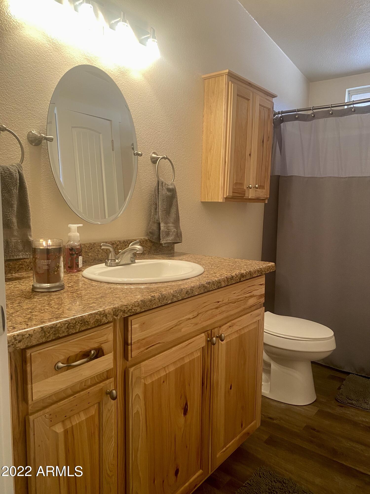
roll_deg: -1.2
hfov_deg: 53.1
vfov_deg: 67.3
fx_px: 371
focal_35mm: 26
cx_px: 185
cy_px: 247
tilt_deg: -5.5
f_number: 1.8
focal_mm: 4.25
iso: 125
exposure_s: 1/60
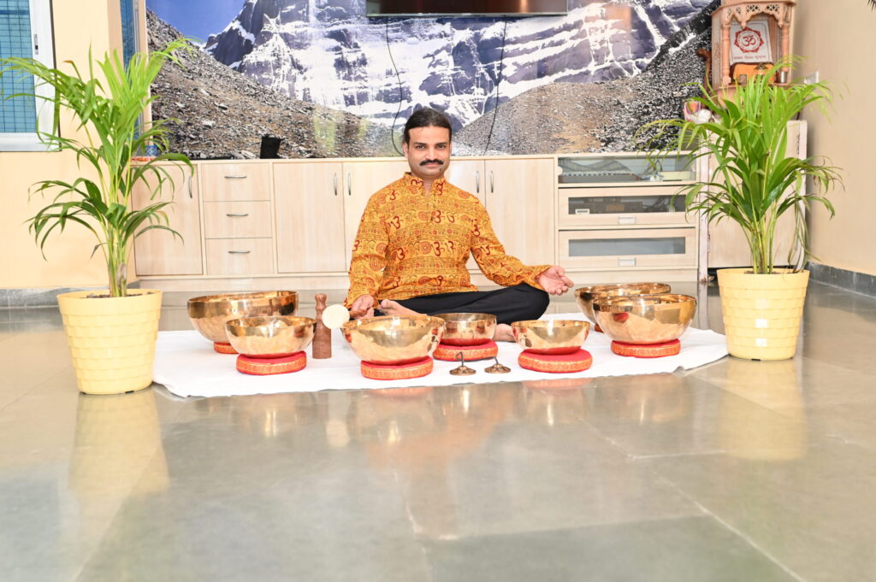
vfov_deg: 37.8
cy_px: 291
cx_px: 438
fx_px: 851
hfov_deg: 54.5
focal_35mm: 35
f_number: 4
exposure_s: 1/60
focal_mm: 35
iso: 1100
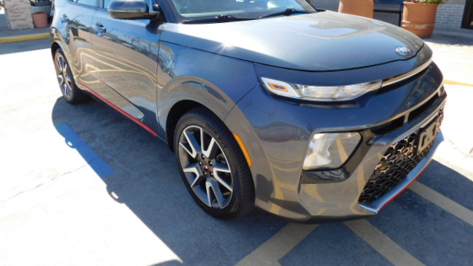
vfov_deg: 43.7
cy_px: 87
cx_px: 240
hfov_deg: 71.9
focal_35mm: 26
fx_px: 326
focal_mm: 4
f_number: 3
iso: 125
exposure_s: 1/640
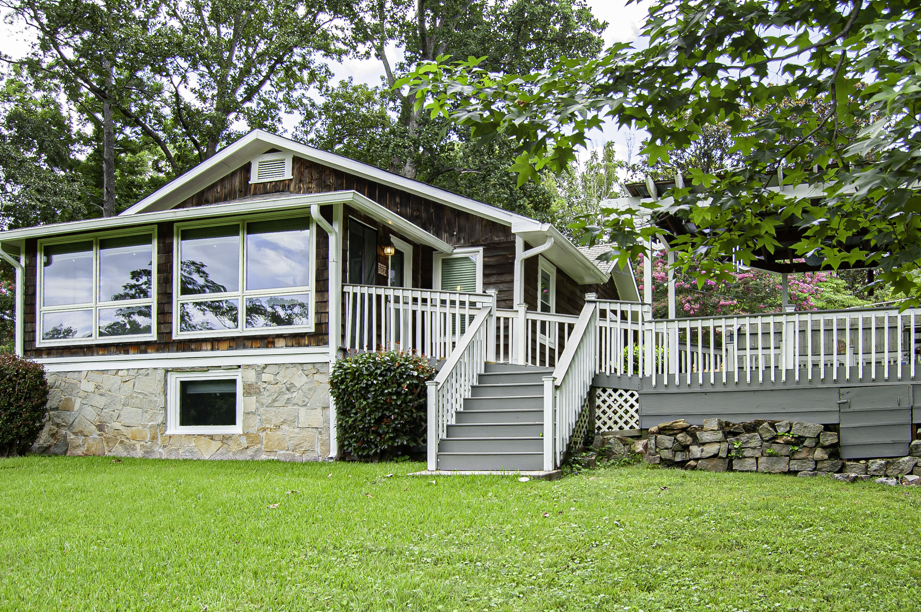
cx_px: 518
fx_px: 1764
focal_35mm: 69
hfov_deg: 29.2
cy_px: 319
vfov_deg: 19.7
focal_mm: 40
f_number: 8
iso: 200
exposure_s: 1/180
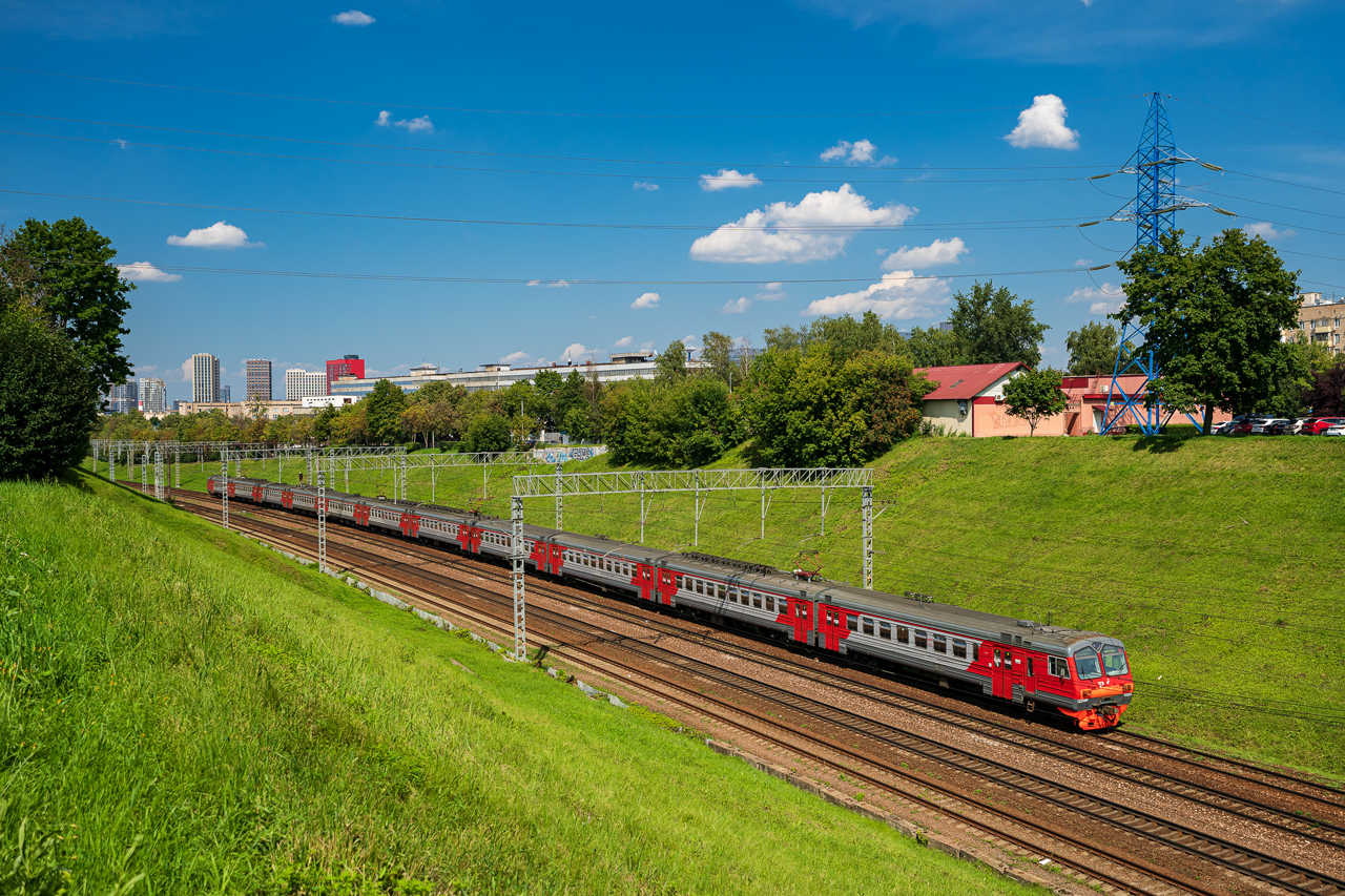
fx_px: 1307
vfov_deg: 37.8
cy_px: 448
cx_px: 672
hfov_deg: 54.4
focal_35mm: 35
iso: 320
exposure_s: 1/640
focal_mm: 35
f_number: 6.3
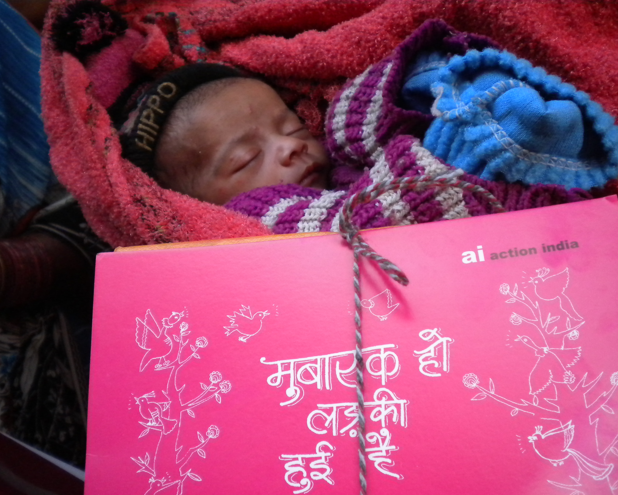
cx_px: 320
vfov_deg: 40.1
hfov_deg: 49.1
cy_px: 251
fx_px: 677
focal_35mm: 37
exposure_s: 1/452
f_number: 3.1
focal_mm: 6.3
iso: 397
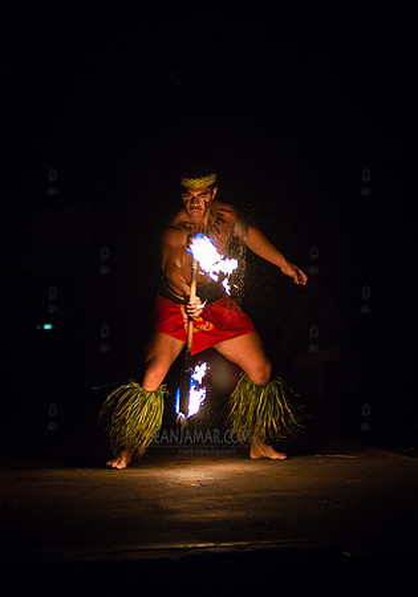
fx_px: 3217
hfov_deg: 7.4
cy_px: 325
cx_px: 228
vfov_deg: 10.6
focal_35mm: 191
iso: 4000
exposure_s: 1/400
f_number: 2.8
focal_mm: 112
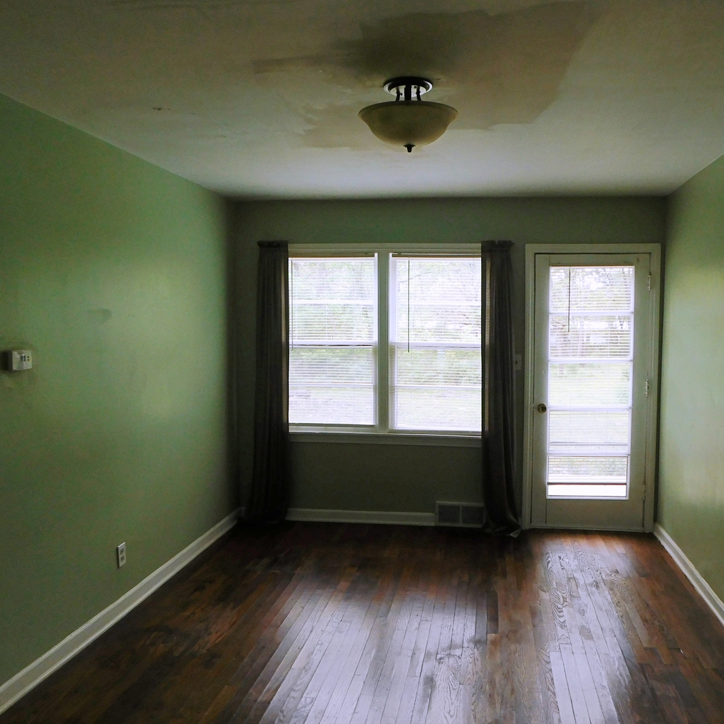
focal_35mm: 28
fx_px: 663
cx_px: 419
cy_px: 373
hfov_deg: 57.0
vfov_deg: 57.3
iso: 125
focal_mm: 4
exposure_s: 1/100
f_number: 3
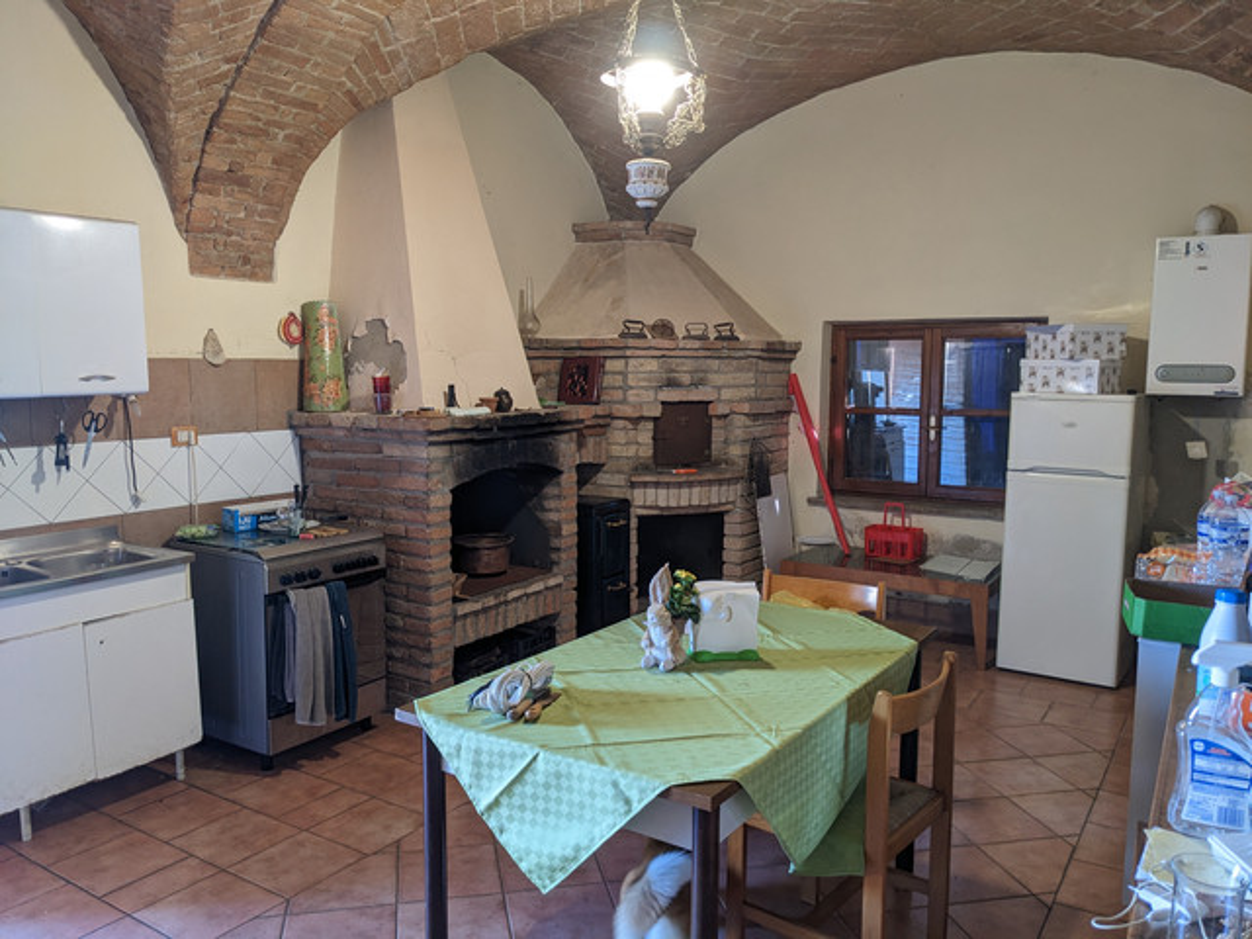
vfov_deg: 51.4
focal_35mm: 27
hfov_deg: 65.3
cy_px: 470
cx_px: 626
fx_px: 977
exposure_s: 1/25
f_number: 1.73
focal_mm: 4.38
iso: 111
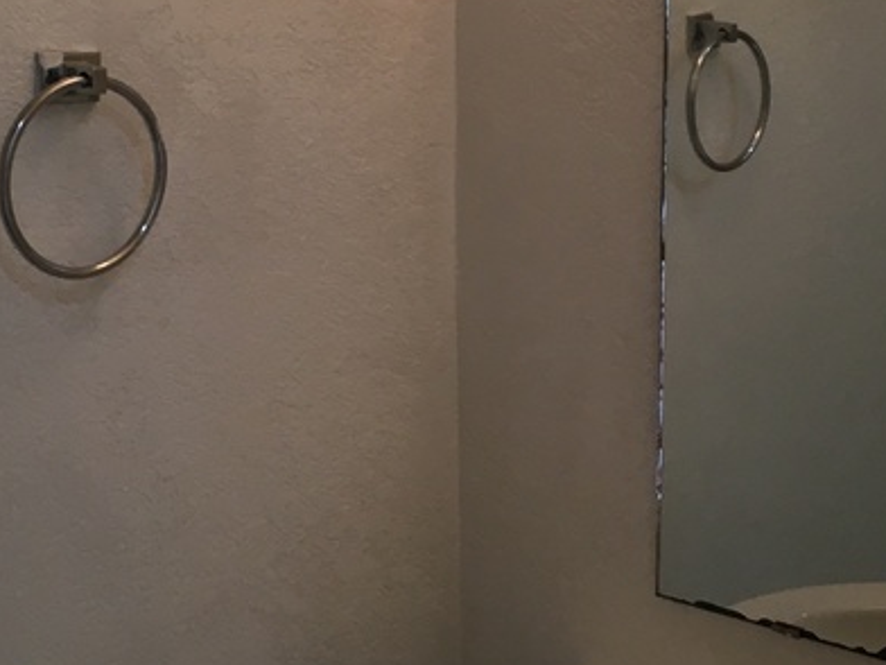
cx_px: 531
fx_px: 2048
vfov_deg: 18.1
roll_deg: -0.1
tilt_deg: -4.0
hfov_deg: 24.4
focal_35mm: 80
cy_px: 70
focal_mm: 4.15
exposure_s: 1/30
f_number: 2.2
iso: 25
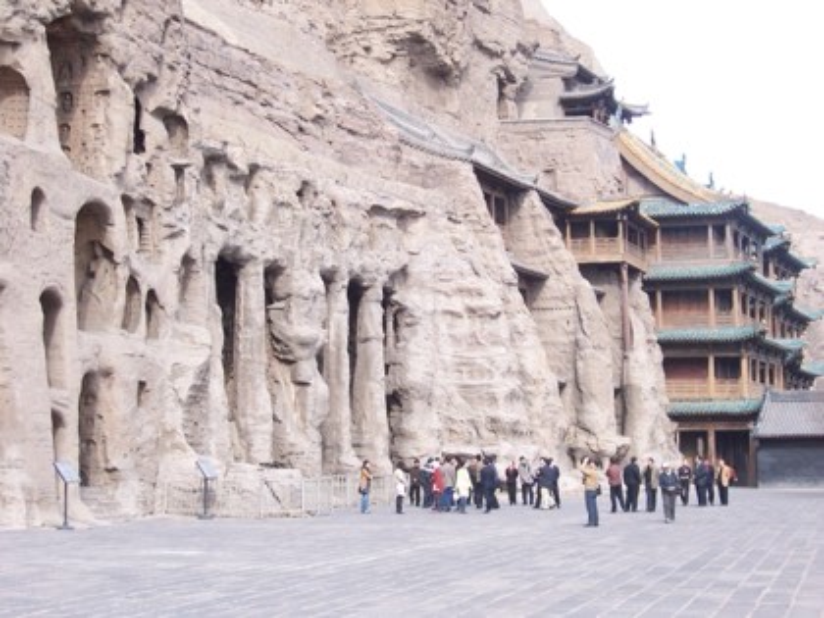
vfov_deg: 16.6
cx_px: 412
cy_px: 309
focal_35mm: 89
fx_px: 2119
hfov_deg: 22.0
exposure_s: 1/60
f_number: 5.6
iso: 80
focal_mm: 14.8
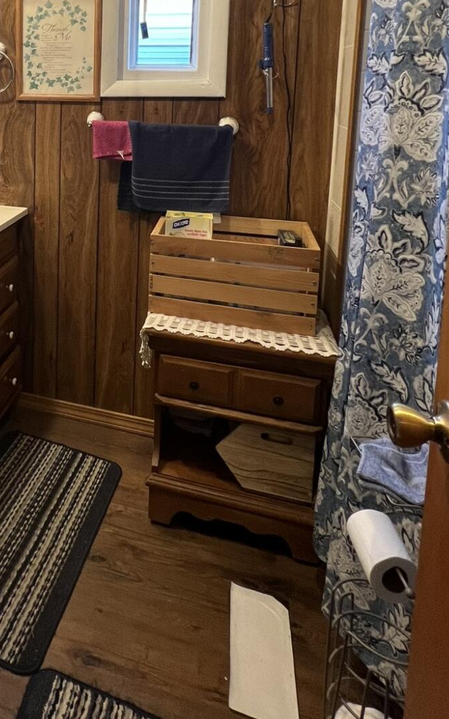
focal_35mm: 26
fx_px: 509
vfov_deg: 63.9
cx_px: 38
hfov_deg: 43.2
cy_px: 137
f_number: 1.8
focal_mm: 1.57
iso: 125
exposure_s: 1/120
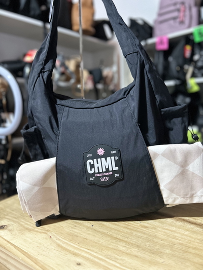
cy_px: 135
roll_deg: +1.6
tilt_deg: -7.2
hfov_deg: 53.1
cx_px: 102
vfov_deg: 67.3
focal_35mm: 26
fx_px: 203
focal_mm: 5.7
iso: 500
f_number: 1.5
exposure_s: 1/50
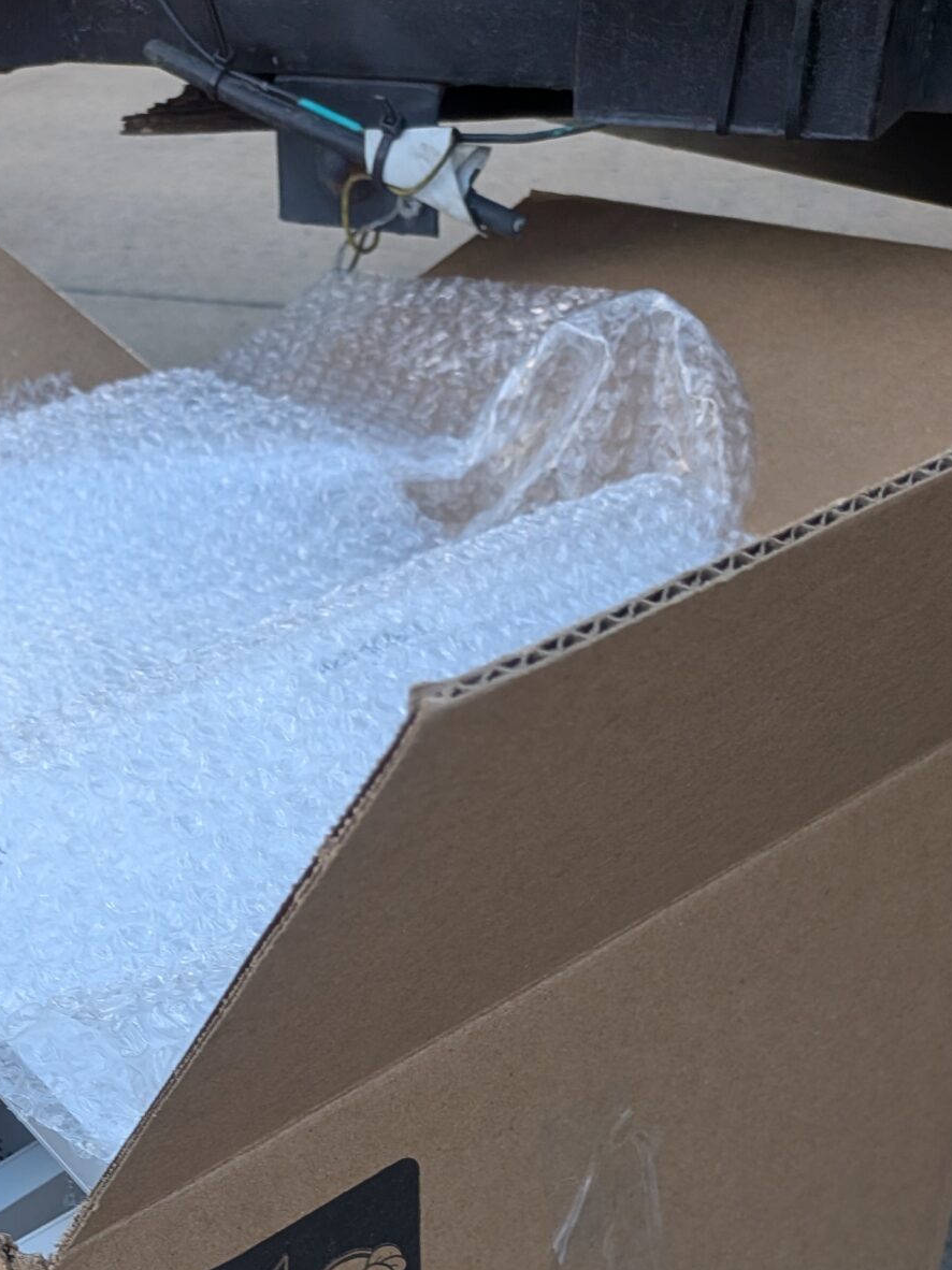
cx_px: 90
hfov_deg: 27.0
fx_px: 1907
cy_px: 1297
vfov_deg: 33.4
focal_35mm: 52
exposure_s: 1/120
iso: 47
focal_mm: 4.53
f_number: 1.7
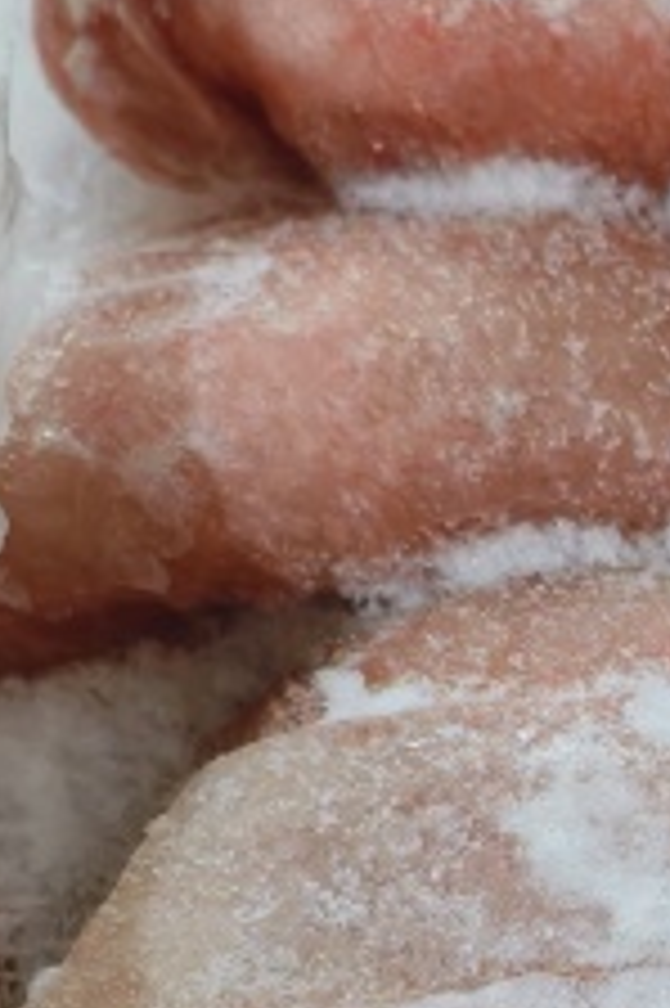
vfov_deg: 17.4
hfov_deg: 11.4
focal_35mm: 114
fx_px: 3187
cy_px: 1087
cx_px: 1052
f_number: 1.57
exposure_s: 1/33.3
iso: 1571
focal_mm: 6.54
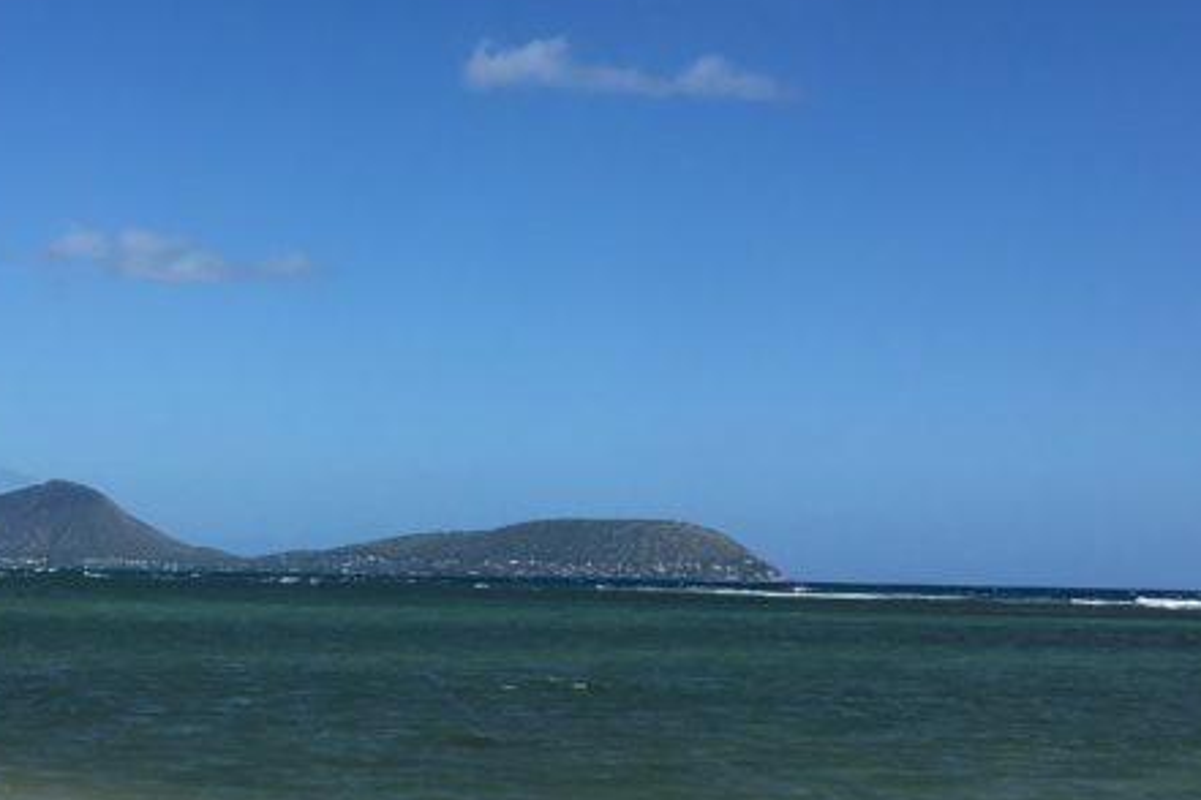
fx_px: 2335
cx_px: 354
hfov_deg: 28.6
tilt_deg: +1.9
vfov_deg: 19.4
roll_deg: -0.9
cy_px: 479
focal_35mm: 70
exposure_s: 1/2849
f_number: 2.2
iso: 25
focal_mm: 4.15
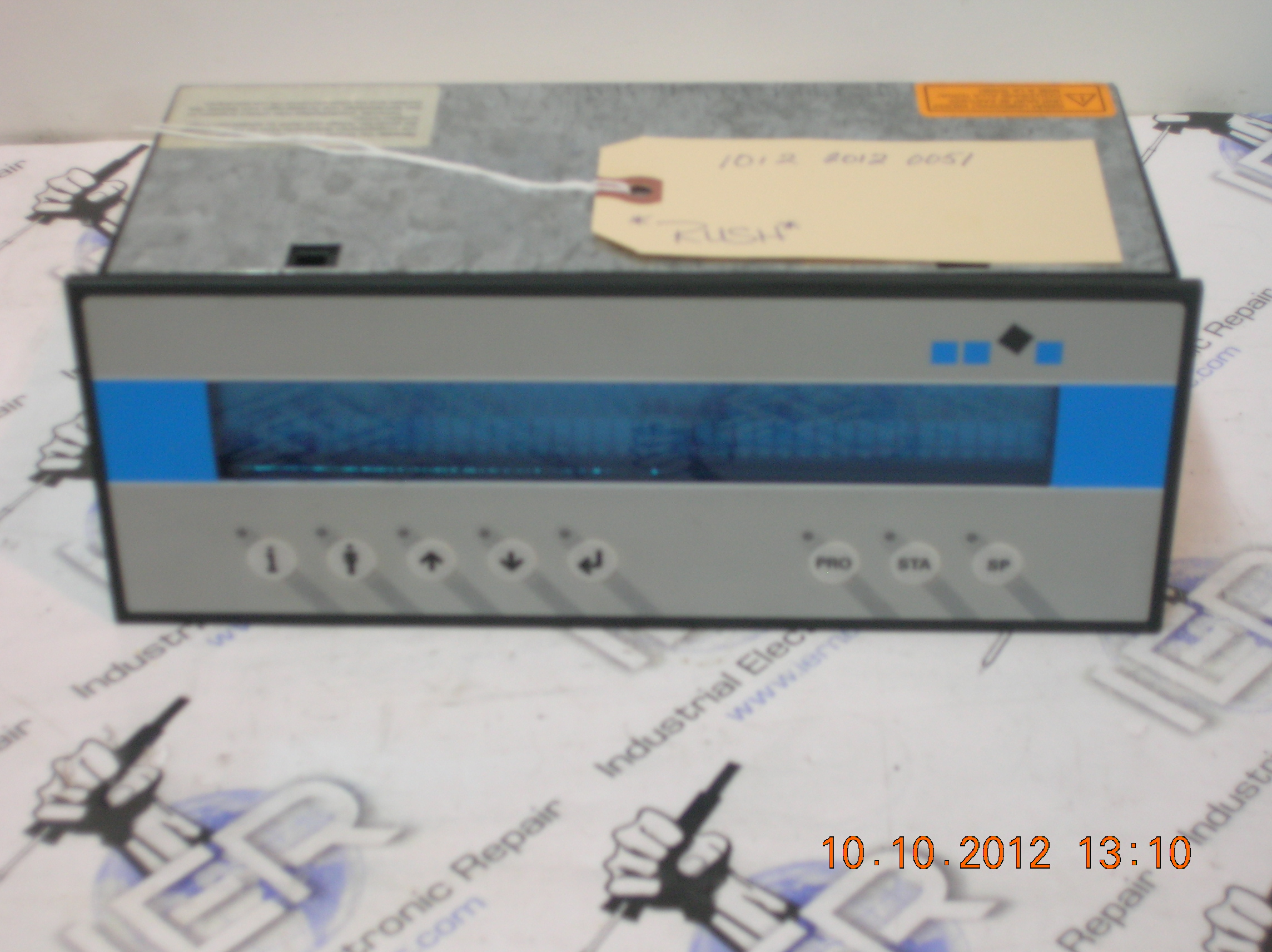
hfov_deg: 27.8
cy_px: 476
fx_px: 2570
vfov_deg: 21.0
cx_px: 636
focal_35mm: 70
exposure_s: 1/4
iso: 77
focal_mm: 11.7
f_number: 3.9
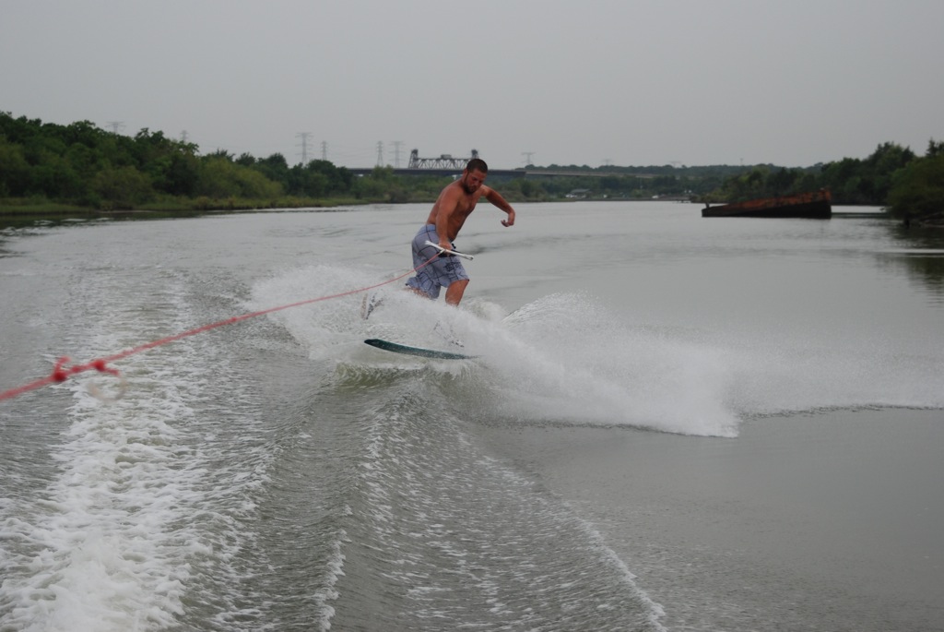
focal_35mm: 84
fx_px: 2205
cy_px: 316
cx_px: 472
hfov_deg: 24.2
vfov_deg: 16.3
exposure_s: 1/500
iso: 280
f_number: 4.8
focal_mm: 56
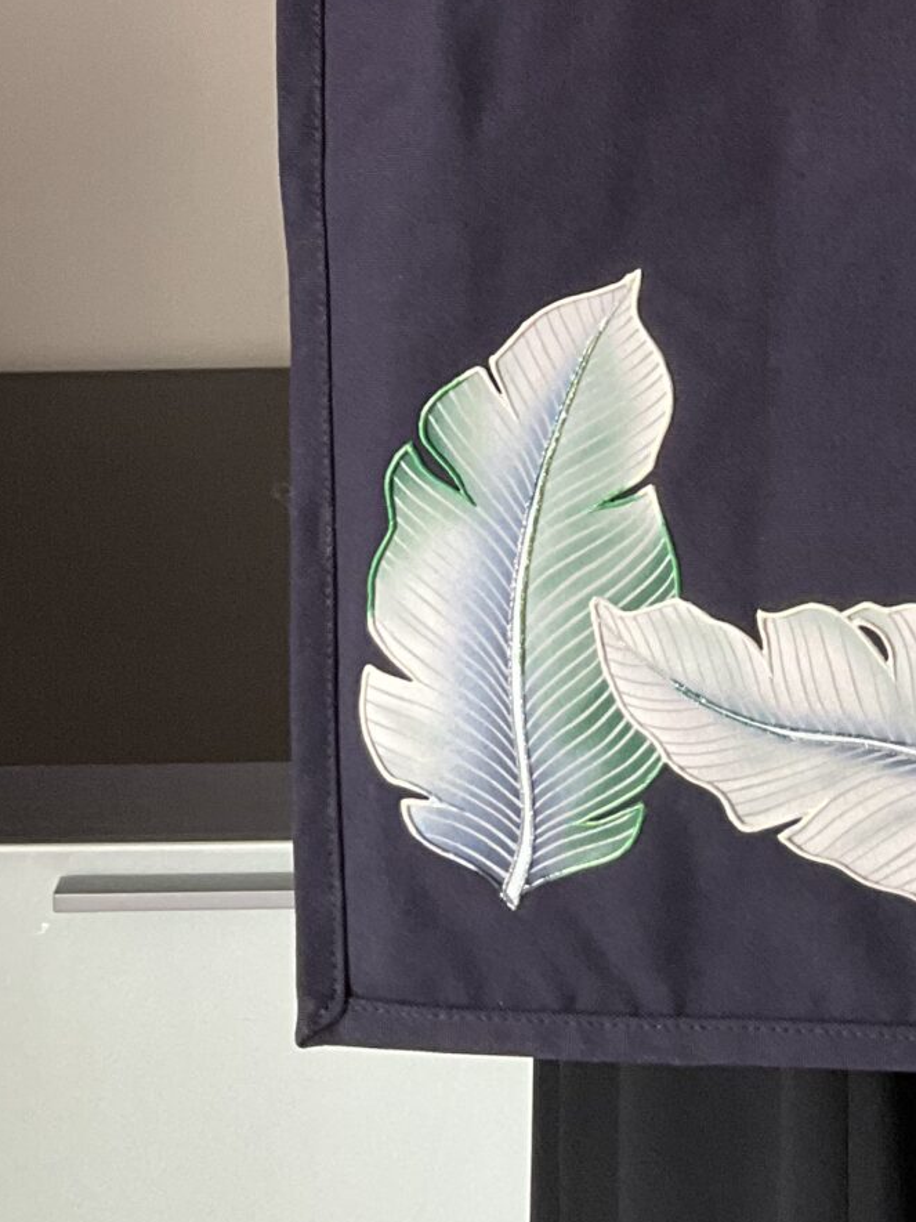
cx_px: 941
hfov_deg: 17.1
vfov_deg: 21.6
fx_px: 2964
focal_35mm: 84
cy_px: -239
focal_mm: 3
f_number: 1.8
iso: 100
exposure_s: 1/60
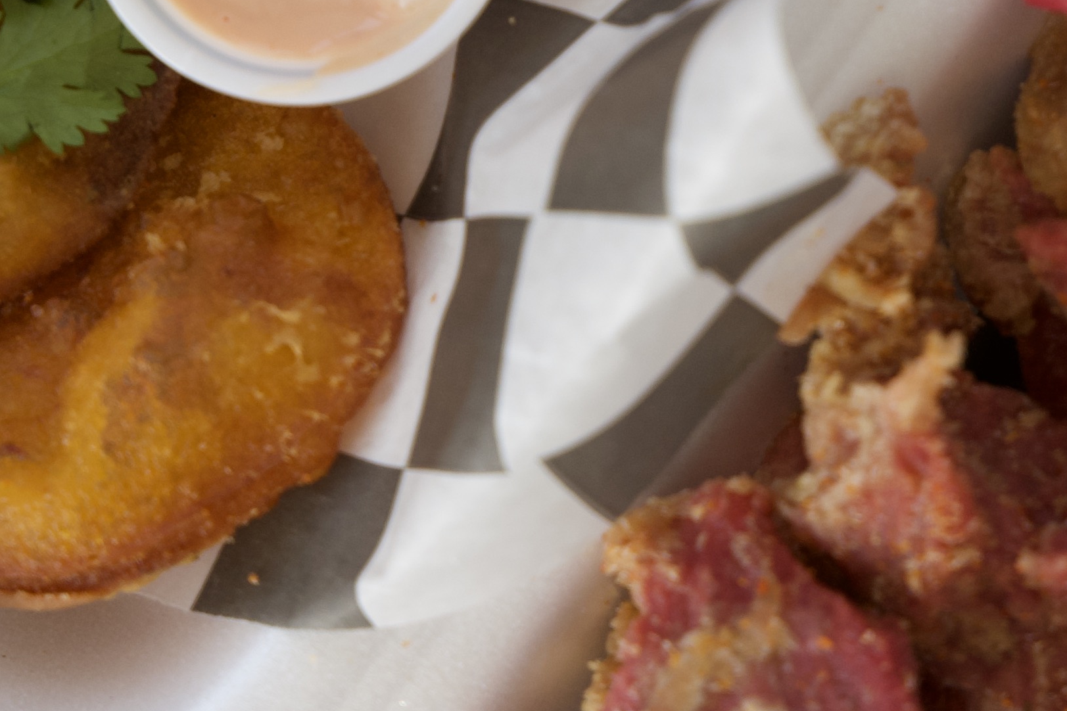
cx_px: 962
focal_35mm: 291
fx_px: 8617
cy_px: -488
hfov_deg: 7.1
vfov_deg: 4.7
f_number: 3.2
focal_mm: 50.8
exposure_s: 1/160
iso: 125
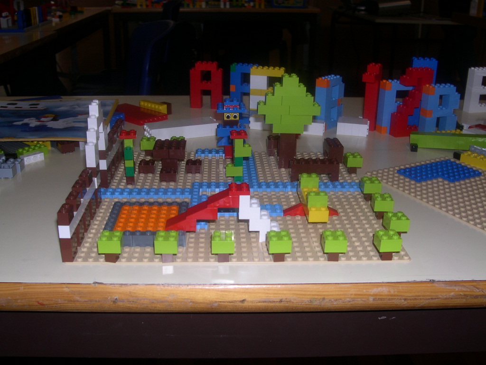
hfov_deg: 49.0
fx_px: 534
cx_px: 243
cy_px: 182
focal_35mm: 38
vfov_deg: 37.7
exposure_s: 1/30
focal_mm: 8
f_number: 7.6
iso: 100
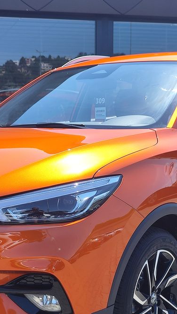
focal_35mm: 45
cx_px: 75
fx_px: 375
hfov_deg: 26.5
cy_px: 210
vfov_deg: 44.8
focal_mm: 7.01
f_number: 1.69
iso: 50
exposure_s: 1/689
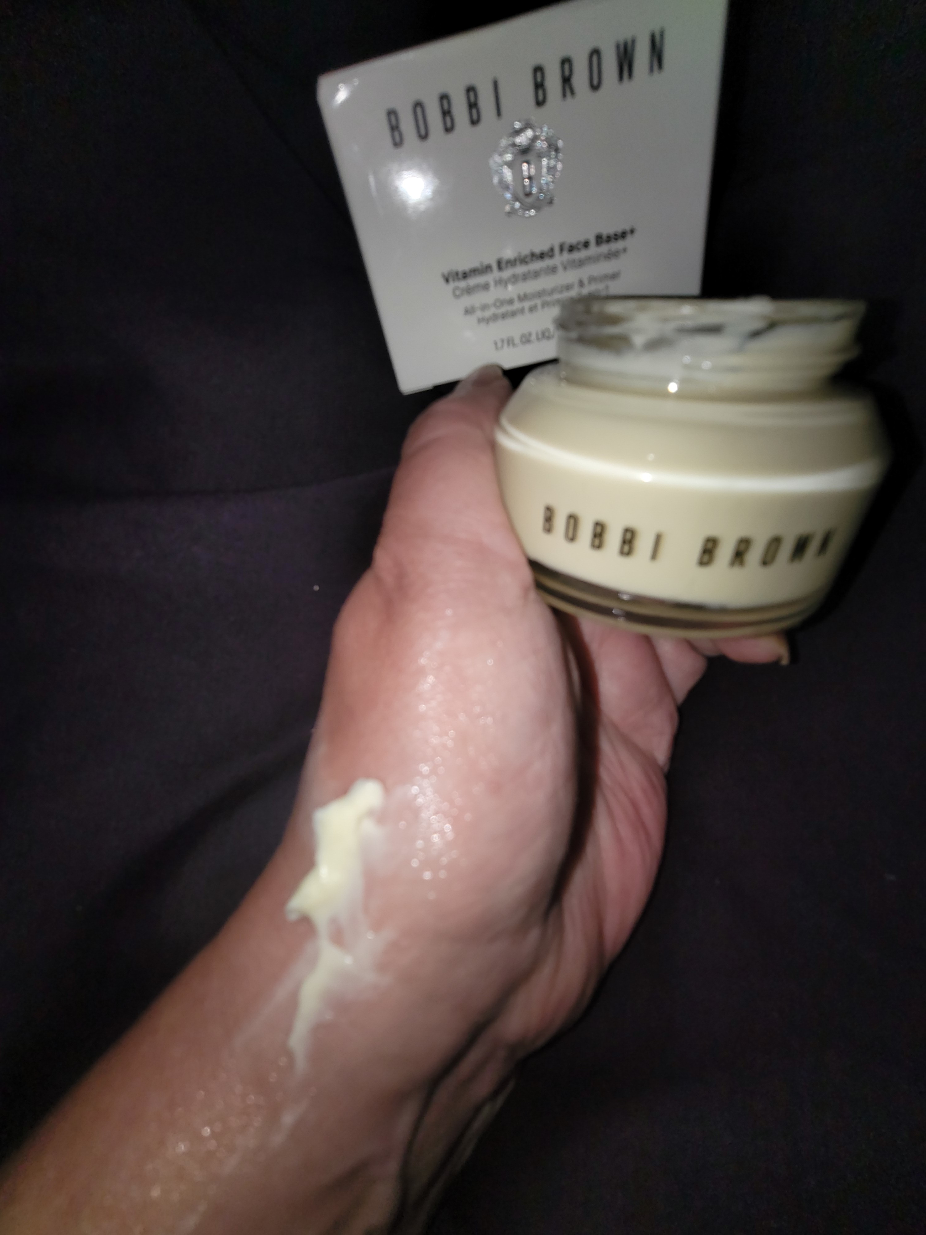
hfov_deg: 89.9
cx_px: 463
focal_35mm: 13
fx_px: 464
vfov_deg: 106.2
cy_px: 618
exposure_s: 1/661
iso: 64
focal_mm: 2.2
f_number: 2.2
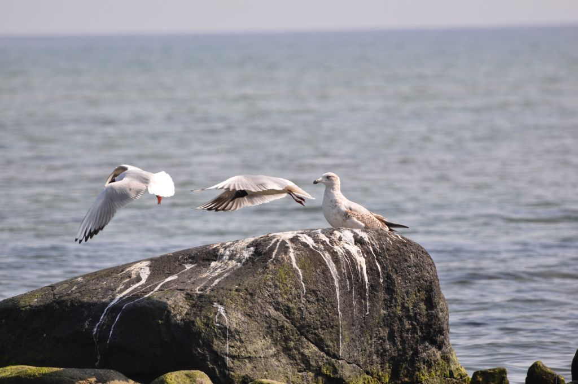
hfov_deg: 4.6
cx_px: 289
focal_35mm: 450
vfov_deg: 3.0
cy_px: 192
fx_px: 7216
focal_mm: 300
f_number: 6.3
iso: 200
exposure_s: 1/640
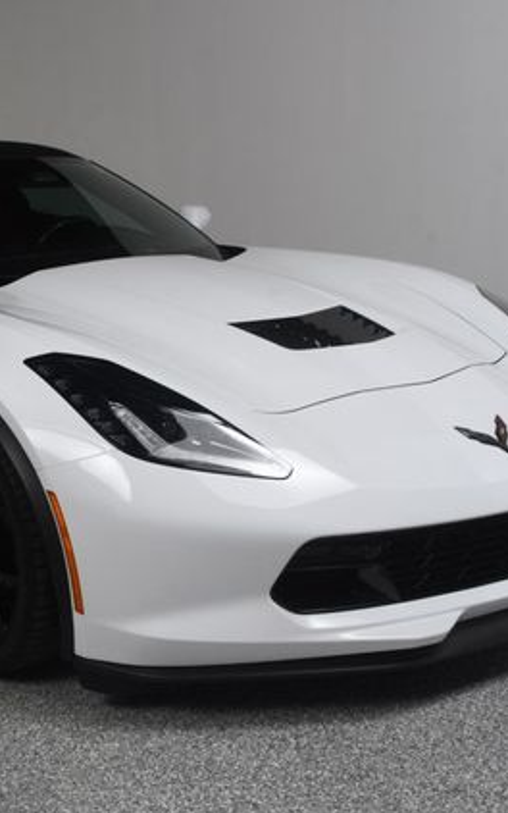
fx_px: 1129
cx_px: 89
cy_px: 408
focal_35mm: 51
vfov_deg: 39.6
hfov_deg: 24.9
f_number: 13
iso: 100
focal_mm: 22
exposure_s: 1/160
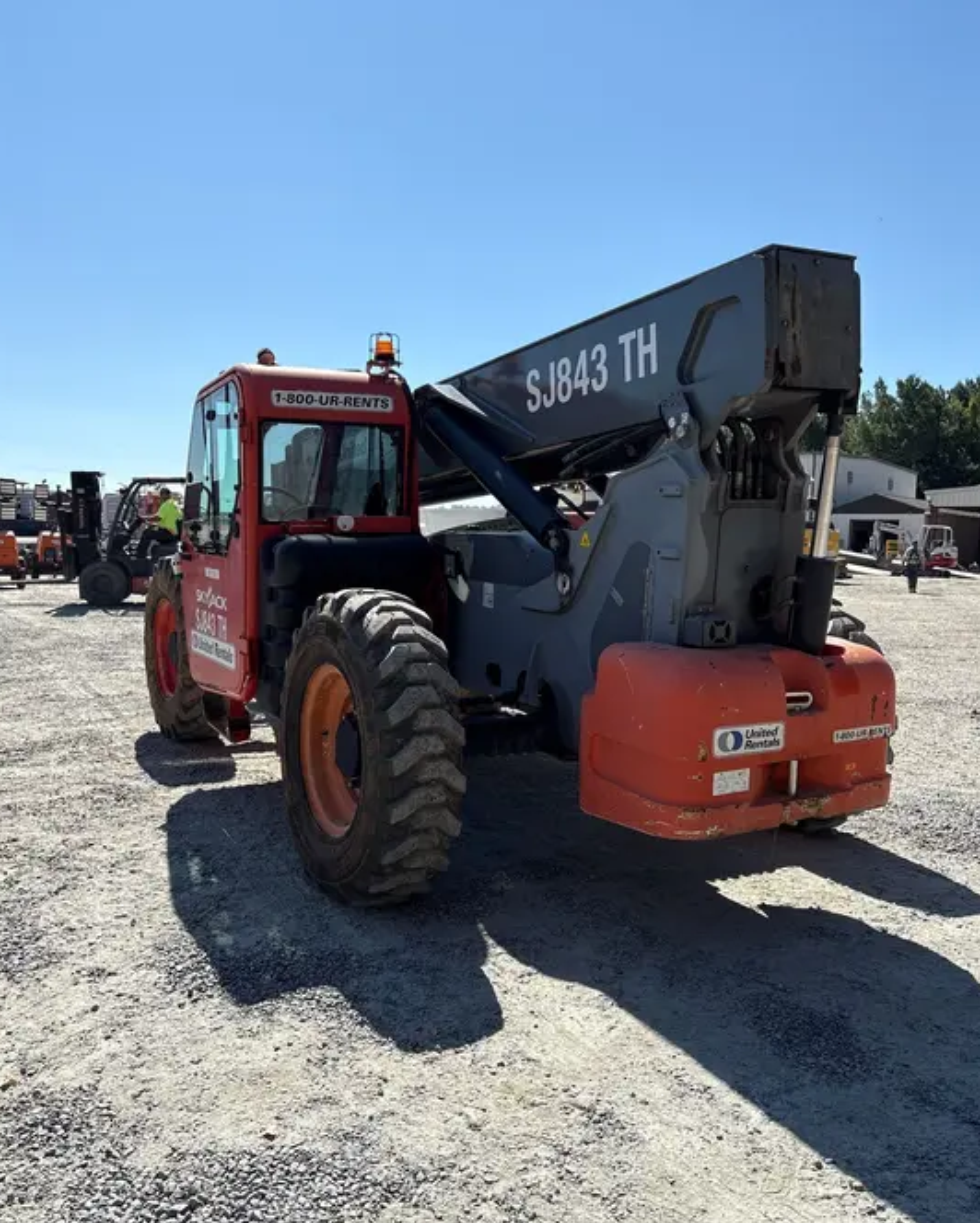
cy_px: 625
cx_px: 490
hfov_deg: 51.6
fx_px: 1014
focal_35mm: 28
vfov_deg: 62.2
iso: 50
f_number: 1.6
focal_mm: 5.96
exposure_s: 1/3831
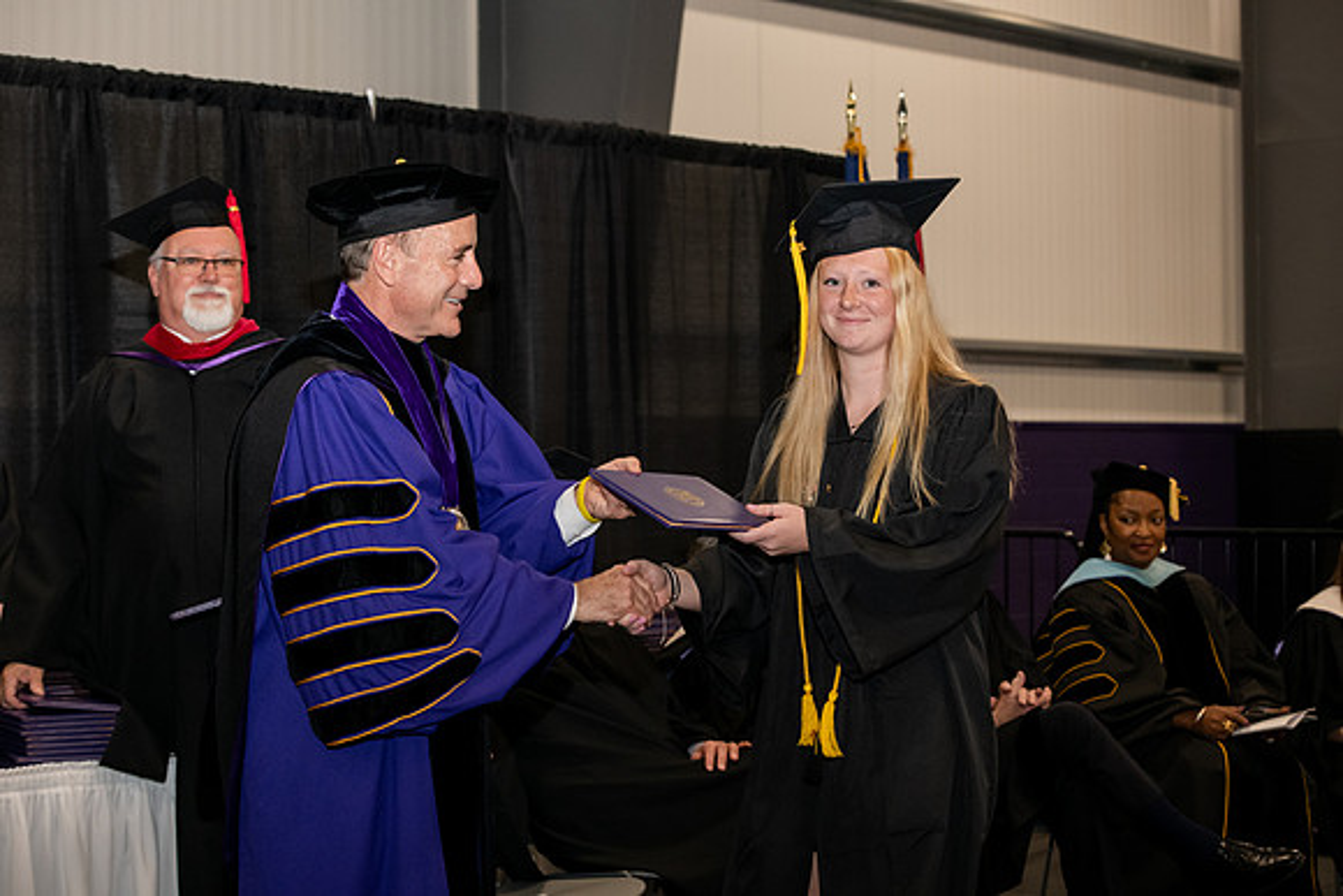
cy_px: 448
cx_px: 672
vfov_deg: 19.5
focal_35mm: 70
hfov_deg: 28.8
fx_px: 2612
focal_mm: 70
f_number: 5.6
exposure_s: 1/200
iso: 2000
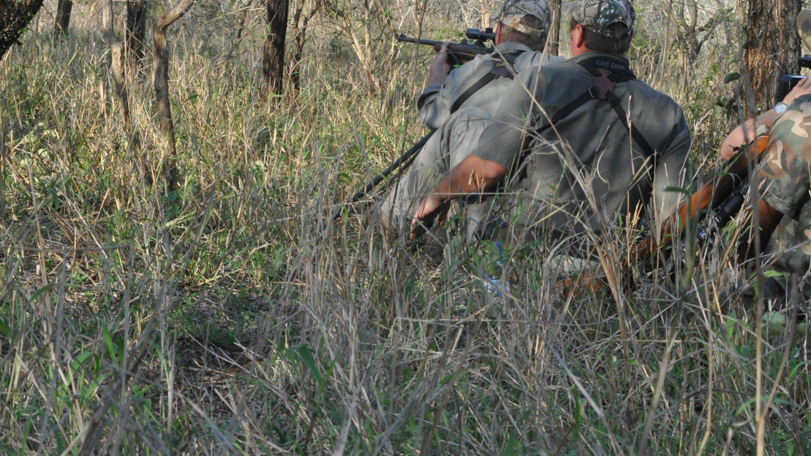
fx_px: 2409
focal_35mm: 112
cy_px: 48
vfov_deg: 10.8
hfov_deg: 19.1
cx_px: 499
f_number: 14
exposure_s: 1/200
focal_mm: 42
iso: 800
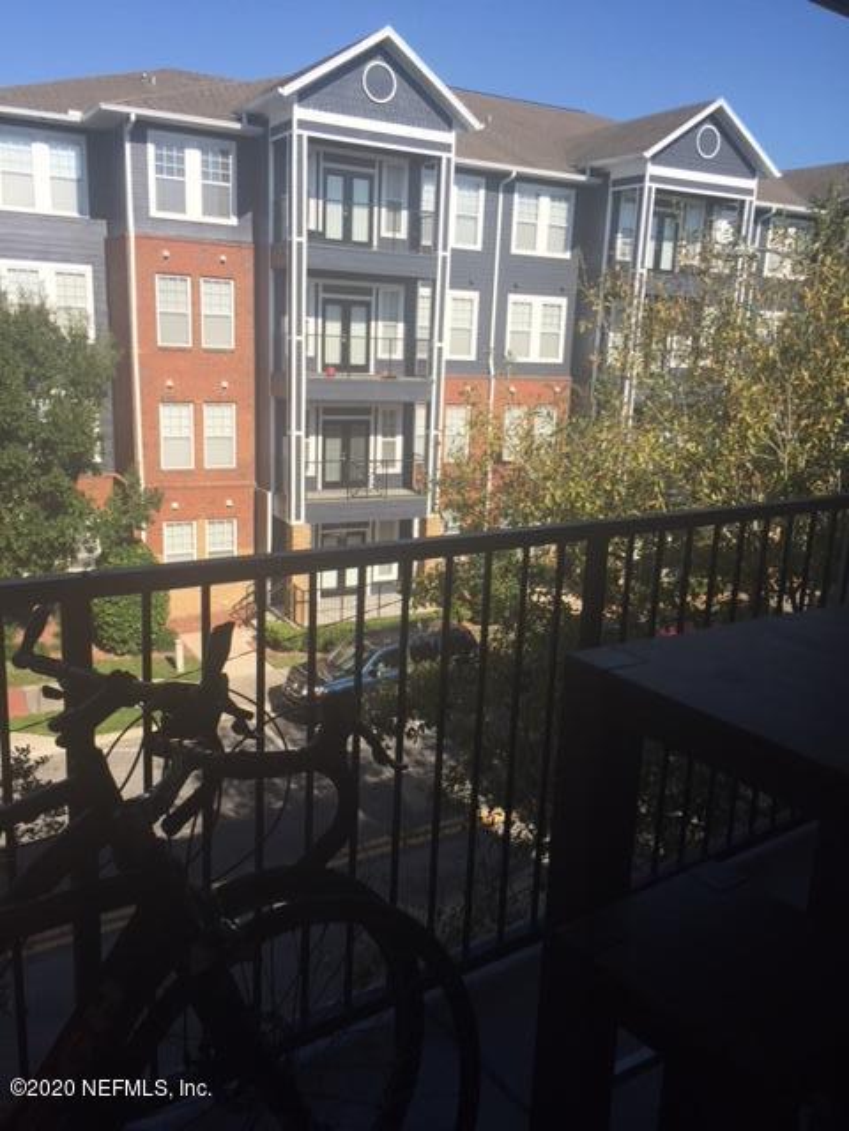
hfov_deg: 48.2
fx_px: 948
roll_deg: -2.6
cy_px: 566
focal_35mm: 29
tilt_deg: -12.3
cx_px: 424
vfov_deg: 61.7
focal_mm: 4.15
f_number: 2.2
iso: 32
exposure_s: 1/2326
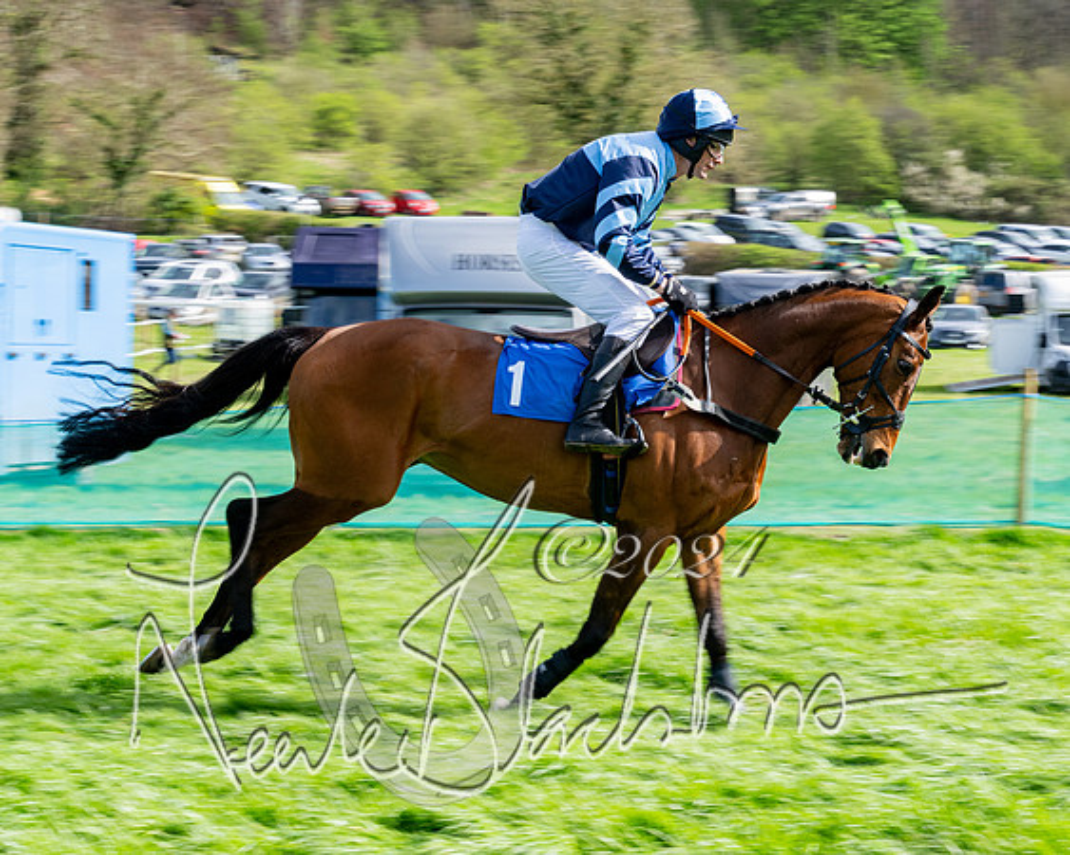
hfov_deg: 18.2
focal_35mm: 106
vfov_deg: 14.6
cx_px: 496
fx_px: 3341
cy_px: 475
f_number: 11
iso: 200
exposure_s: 1/200
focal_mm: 72
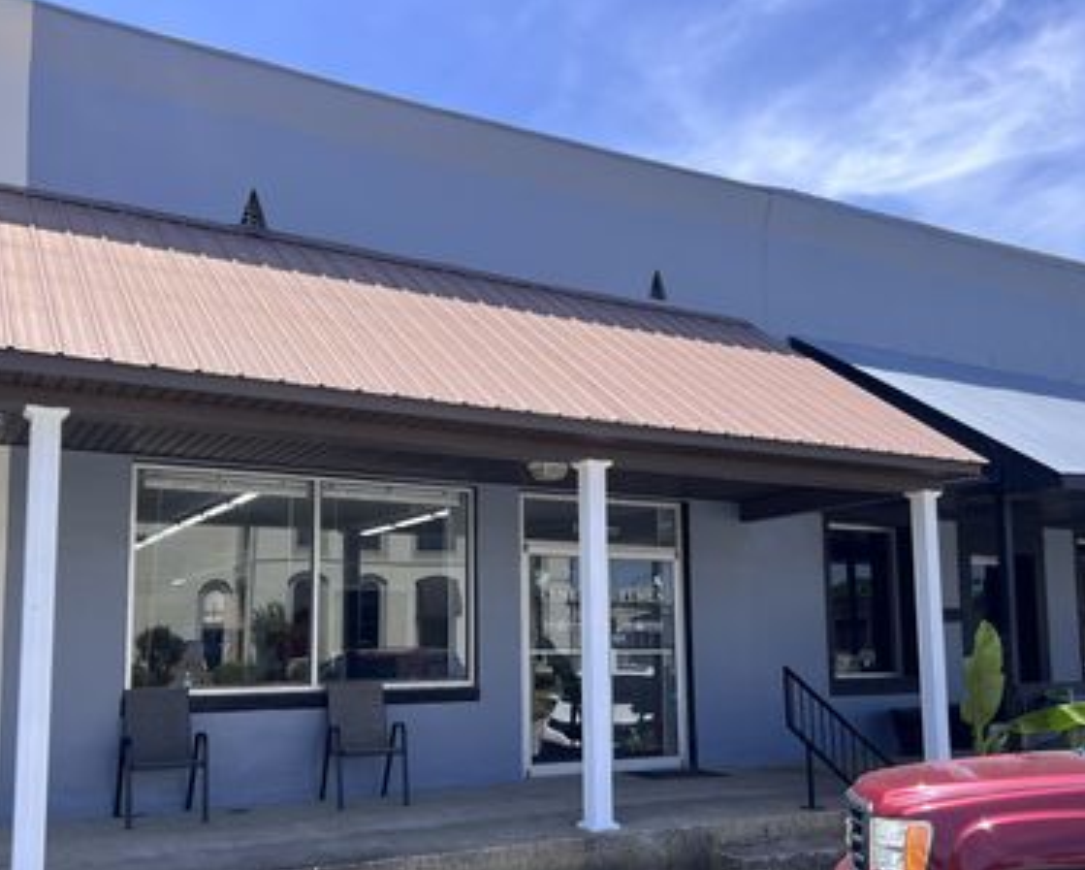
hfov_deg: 52.8
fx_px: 1093
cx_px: 518
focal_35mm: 34
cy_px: 537
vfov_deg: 43.1
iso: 50
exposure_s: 1/1901
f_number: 1.5
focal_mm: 5.7
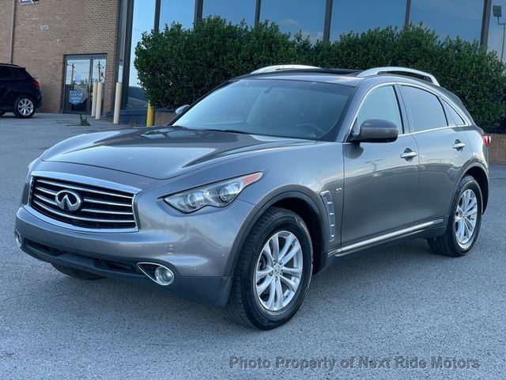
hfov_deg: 36.8
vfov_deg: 28.0
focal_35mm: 52
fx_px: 760
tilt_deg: -1.8
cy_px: 190
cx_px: 253
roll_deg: -4.5
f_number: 2
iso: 25
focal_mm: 6
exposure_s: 1/224
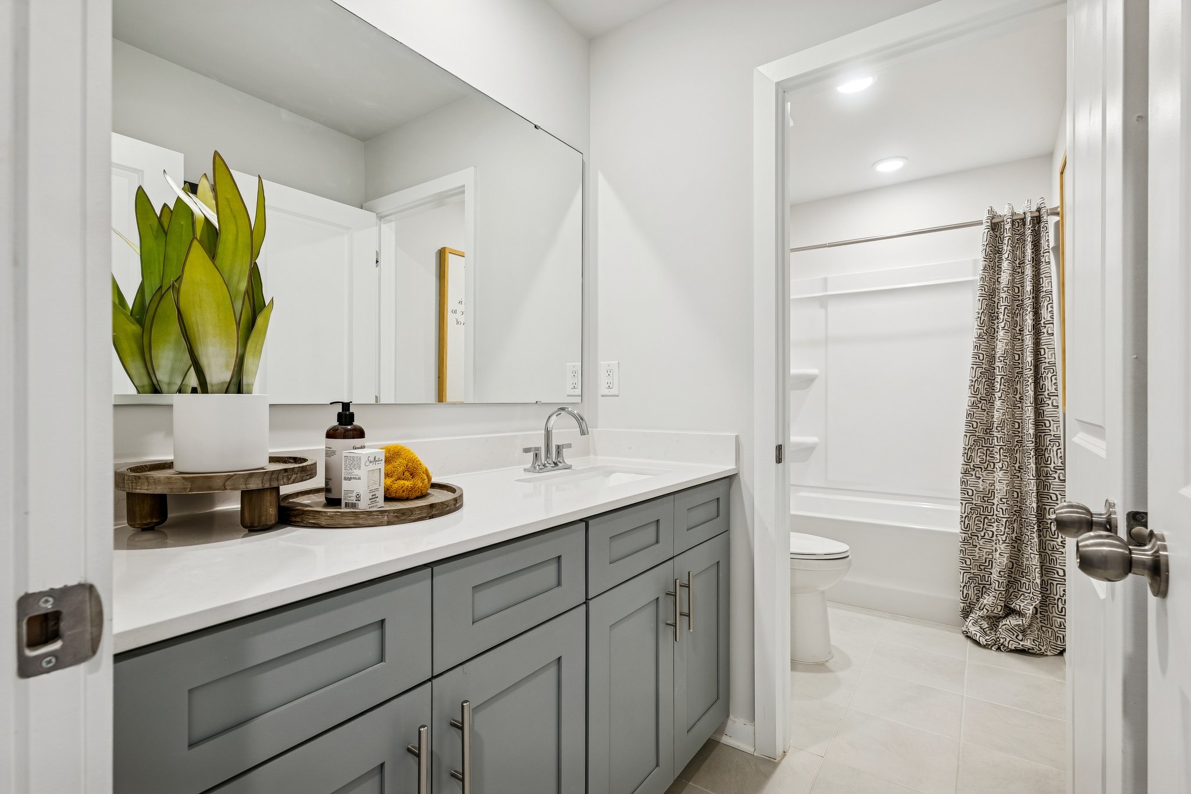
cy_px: 397
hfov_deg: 96.7
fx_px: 529
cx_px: 596
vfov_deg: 73.7
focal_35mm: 16
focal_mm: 16
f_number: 8
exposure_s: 1/6
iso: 400
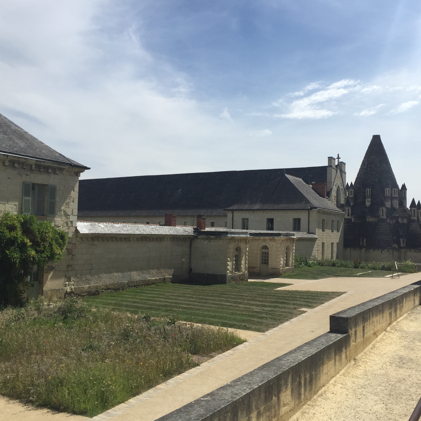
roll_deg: -1.6
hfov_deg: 47.0
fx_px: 482
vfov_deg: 47.2
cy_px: 213
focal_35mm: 35
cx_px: 252
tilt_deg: +3.3
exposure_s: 1/3968
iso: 32
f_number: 2.2
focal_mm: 4.15
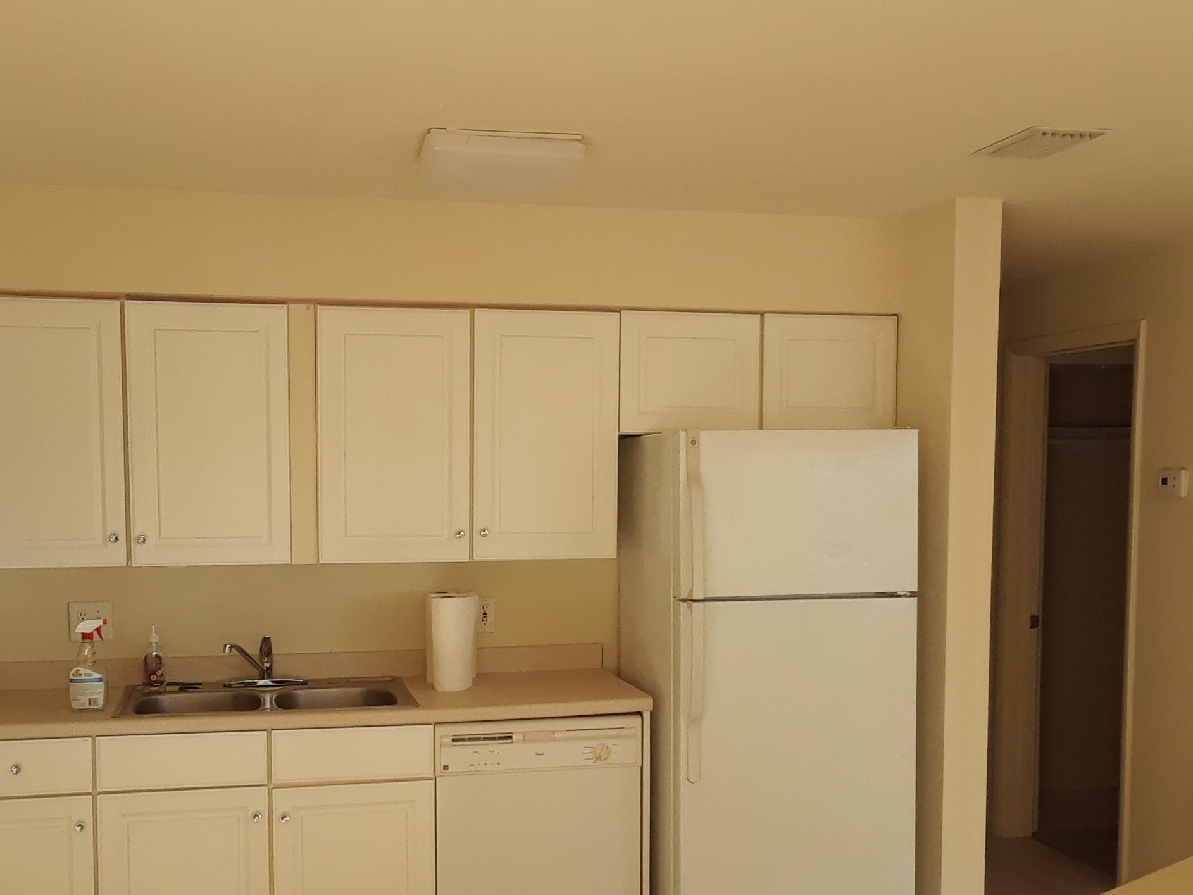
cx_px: 534
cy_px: 566
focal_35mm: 41
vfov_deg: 34.9
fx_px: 1413
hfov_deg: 45.7
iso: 50
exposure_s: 1/120
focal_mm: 2.47
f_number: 1.9
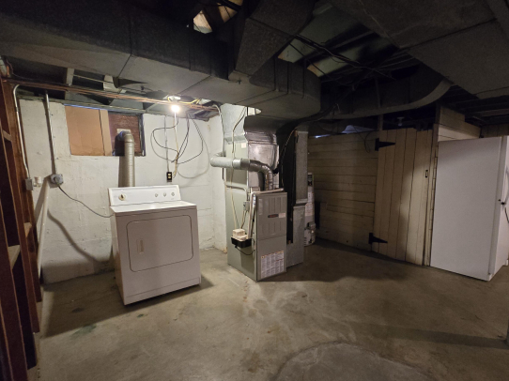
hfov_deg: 93.7
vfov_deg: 78.0
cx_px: 295
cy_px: 198
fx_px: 235
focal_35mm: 16
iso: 1250
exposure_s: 1/40
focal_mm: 2.2
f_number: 2.2
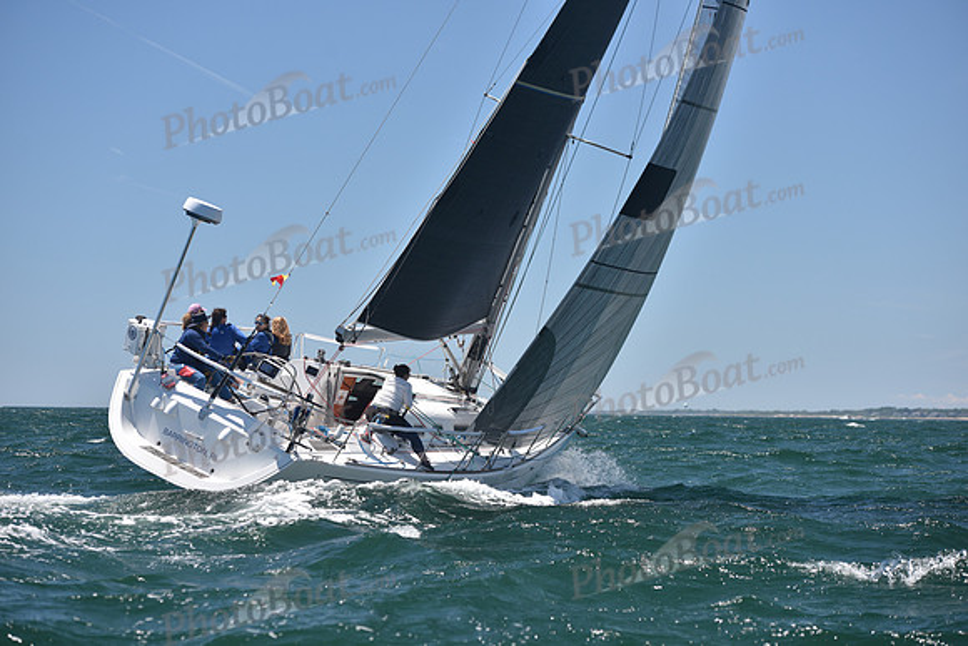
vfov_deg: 14.4
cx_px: 484
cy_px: 323
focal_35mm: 95
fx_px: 2555
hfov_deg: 21.5
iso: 200
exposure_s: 1/1000
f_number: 4
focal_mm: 95
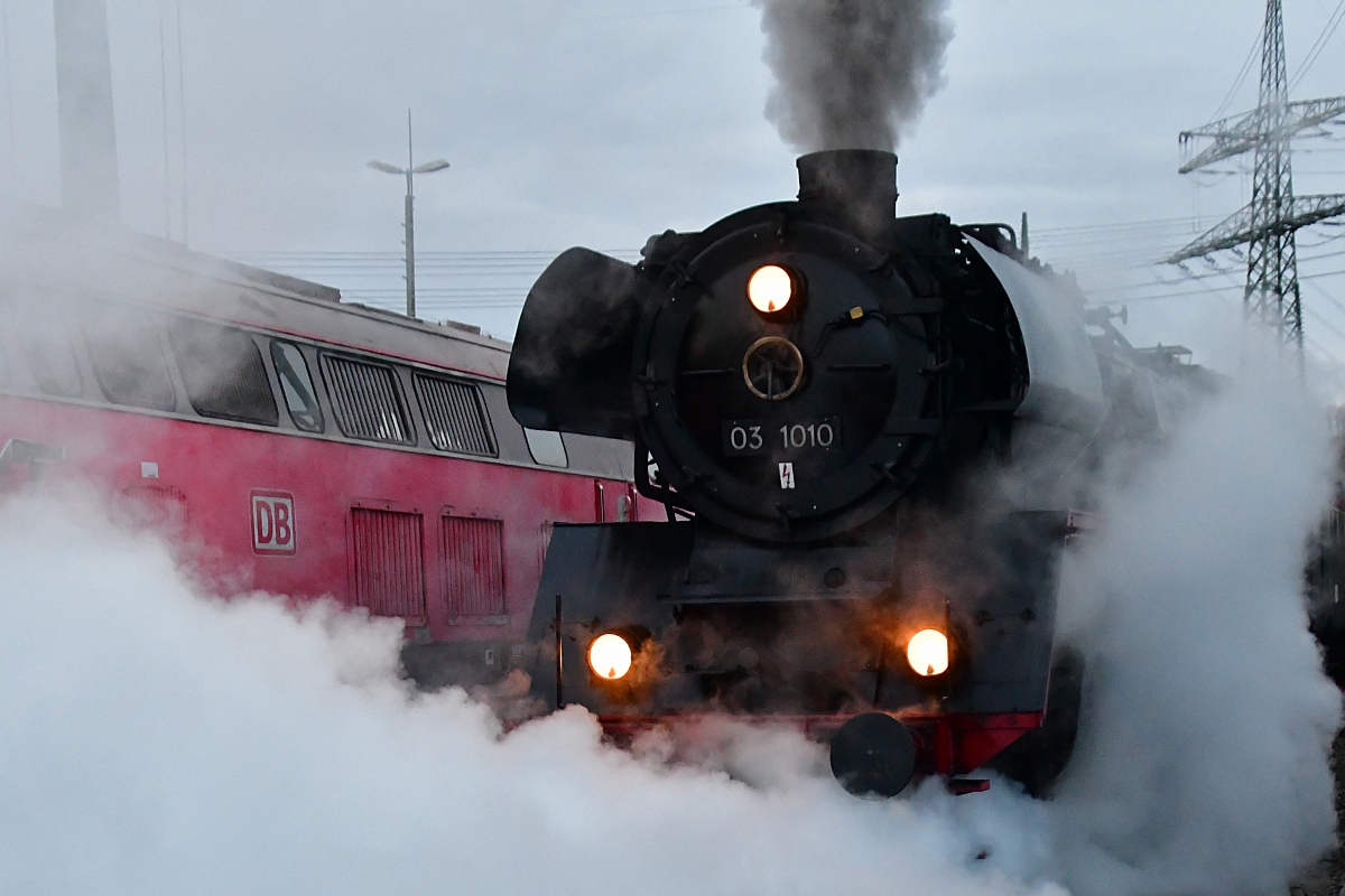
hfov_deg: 37.9
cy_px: 448
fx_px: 1961
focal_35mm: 52
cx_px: 672
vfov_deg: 25.8
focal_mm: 35
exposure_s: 1/400
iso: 4000
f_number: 5
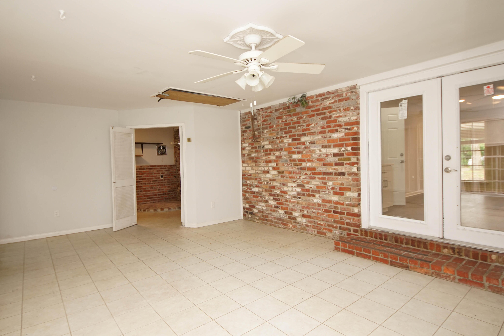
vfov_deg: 67.4
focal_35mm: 18
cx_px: 252
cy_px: 168
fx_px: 252
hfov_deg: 90.0
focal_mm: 12
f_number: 4.5
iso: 640
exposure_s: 1/60
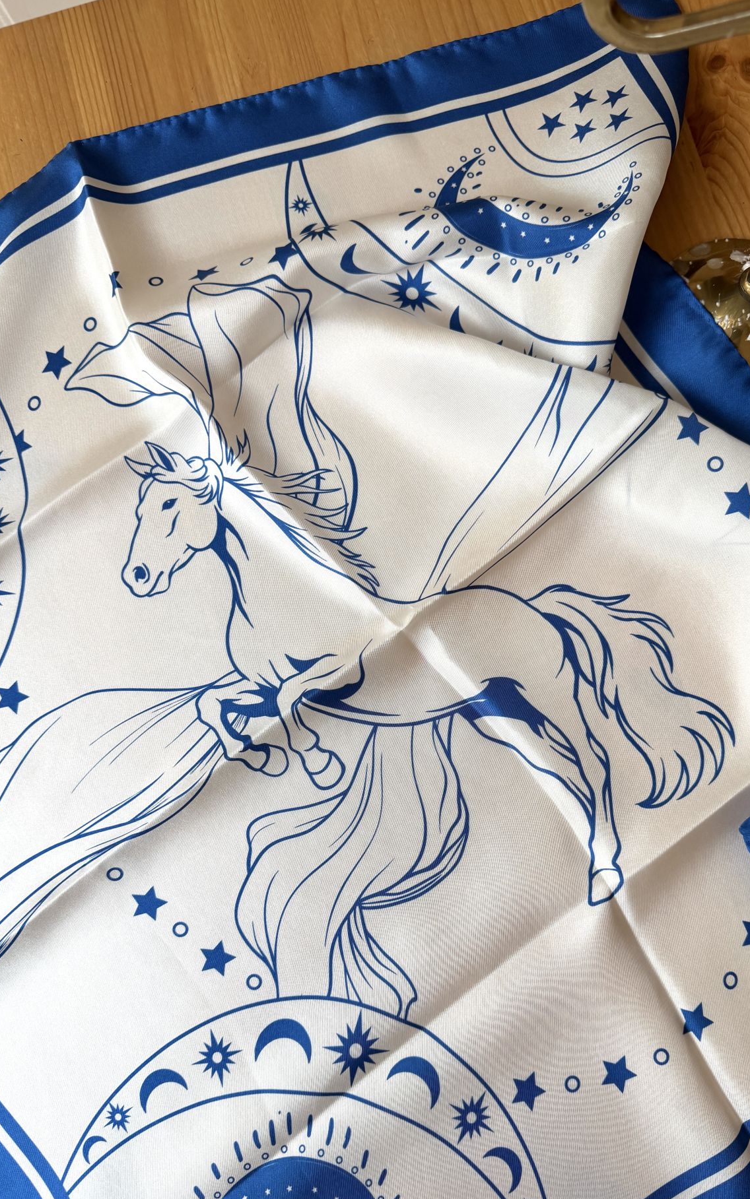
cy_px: 658
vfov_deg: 66.3
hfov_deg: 44.5
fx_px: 915
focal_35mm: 28
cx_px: 415
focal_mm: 6.76
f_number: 1.78
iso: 80
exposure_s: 1/312
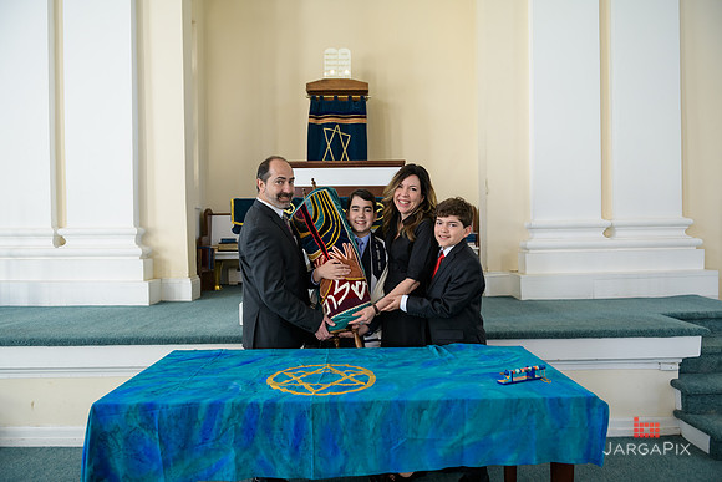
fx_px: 481
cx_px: 361
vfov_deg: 53.2
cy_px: 241
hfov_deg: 73.7
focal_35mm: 24
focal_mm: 24
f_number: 3.2
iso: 400
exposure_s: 1/125
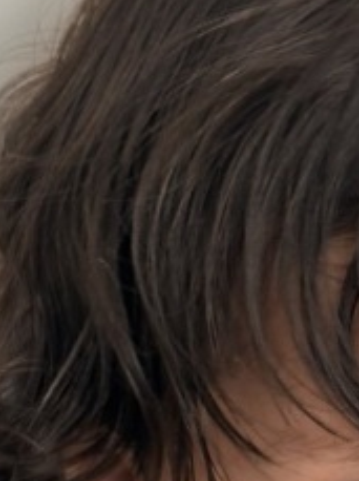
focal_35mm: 224
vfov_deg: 8.7
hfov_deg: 6.6
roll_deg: -2.7
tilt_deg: -4.1
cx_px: 363
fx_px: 3106
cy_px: 658
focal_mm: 6.86
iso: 80
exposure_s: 1/117
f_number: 1.78
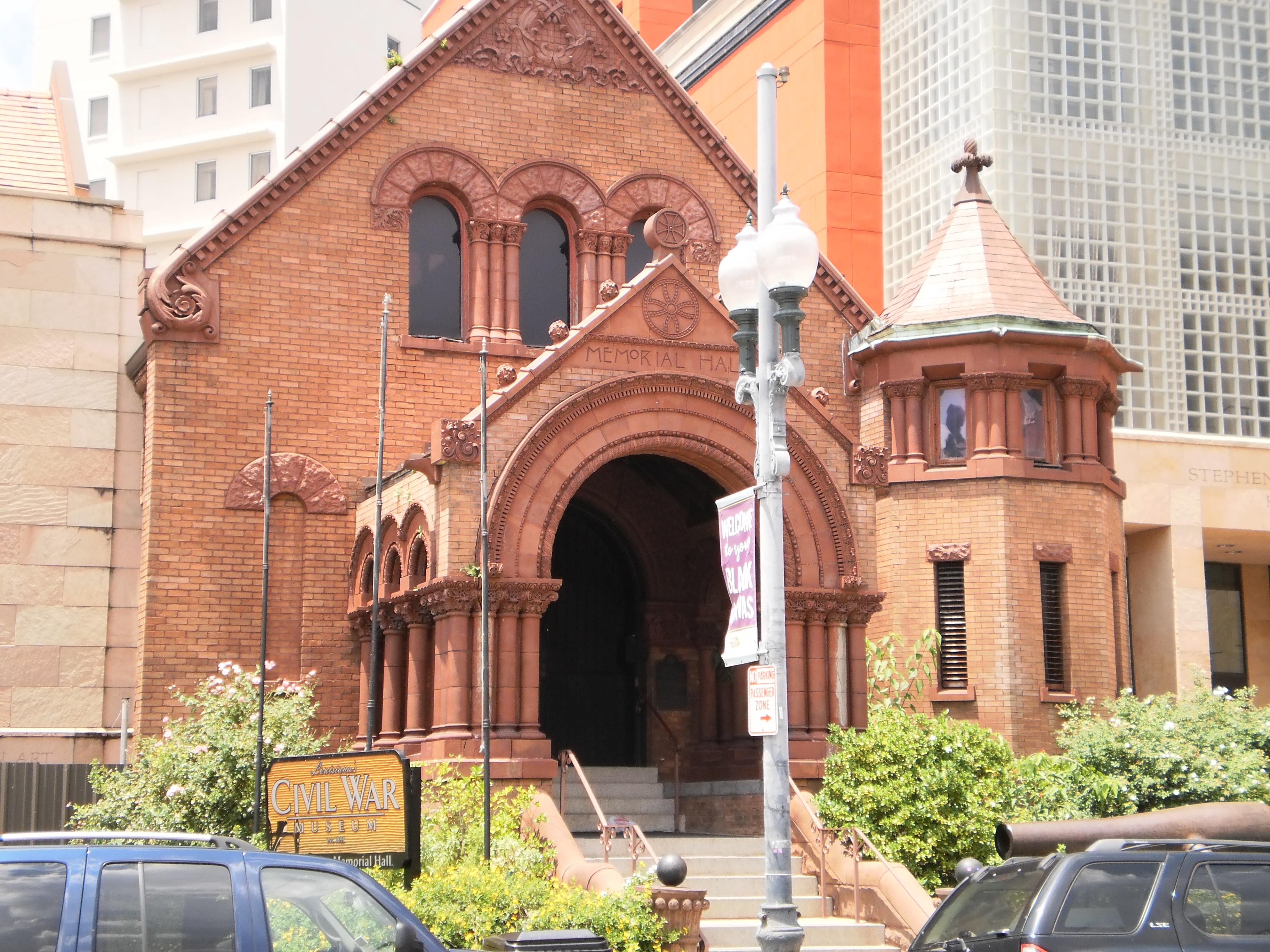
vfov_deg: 24.8
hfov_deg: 32.7
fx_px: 2165
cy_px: 476
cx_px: 635
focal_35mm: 59
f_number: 4.2
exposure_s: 1/320
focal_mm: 10.3
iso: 100
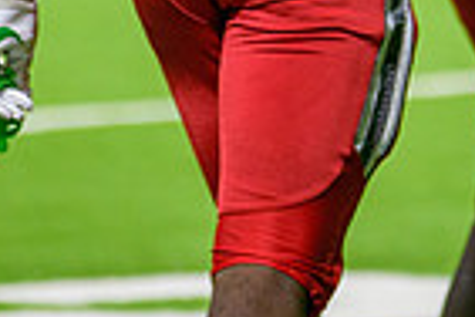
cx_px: 391
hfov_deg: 2.6
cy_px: -255
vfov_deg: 1.8
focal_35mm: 784
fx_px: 10344
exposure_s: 1/320
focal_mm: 190
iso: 2000
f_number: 2.8
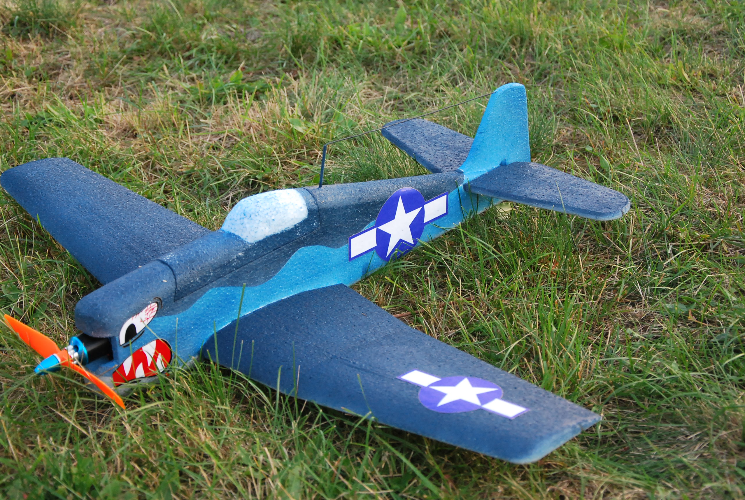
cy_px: 234
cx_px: 361
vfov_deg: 20.1
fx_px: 1410
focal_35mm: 68
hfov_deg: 29.6
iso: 800
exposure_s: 1/60
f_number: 4.8
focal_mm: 40
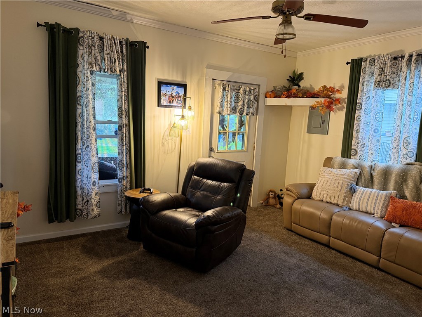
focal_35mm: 24
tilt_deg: -8.9
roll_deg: -3.1
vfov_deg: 56.8
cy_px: 158
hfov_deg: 71.6
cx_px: 211
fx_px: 293
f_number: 1.78
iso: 500
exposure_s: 1/60
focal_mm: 6.76
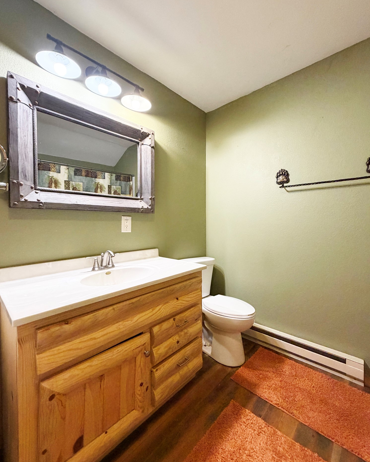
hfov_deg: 84.0
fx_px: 205
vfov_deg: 96.8
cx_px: 183
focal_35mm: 15
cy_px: 226
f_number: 2.2
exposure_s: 1/60
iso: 320
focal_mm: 2.22
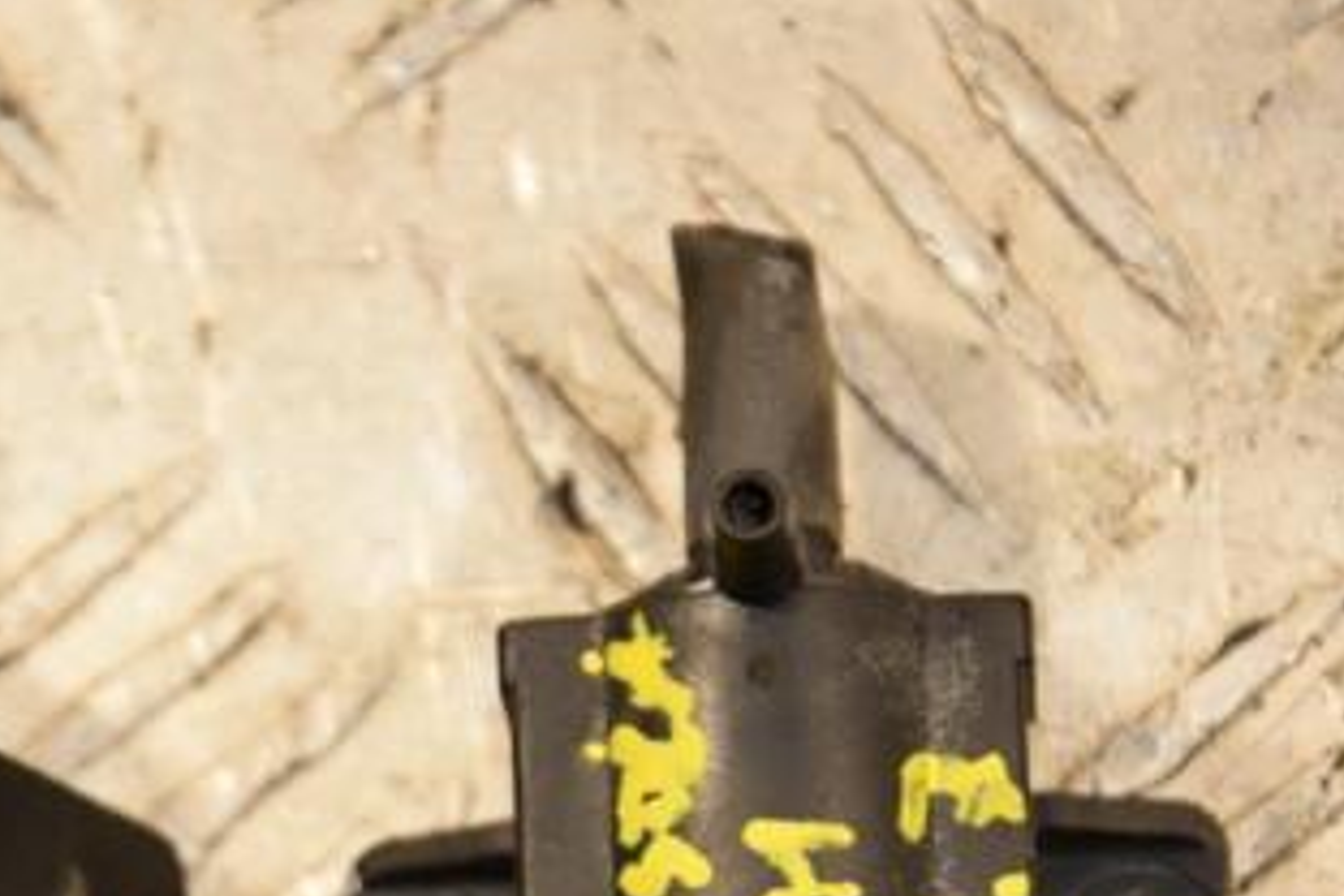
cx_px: 103
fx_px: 11310
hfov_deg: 6.8
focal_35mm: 303
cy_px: 849
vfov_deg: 4.5
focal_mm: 105
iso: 800
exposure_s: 1/200
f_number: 5.6
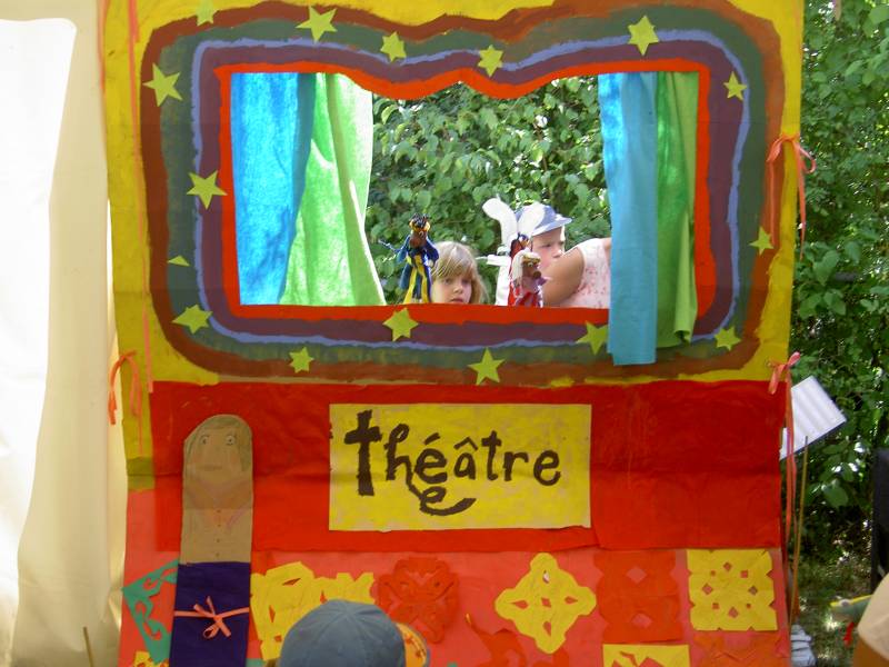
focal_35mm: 55
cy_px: 334
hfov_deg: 34.9
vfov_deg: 26.6
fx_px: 1412
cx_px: 444
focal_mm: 11.3
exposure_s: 1/100
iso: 100
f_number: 3.3
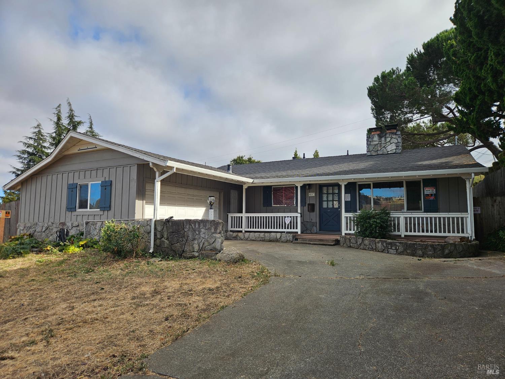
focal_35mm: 23
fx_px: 336
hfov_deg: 73.9
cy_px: 190
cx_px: 252
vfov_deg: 58.9
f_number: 1.8
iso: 25
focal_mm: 5.4
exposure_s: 1/1418
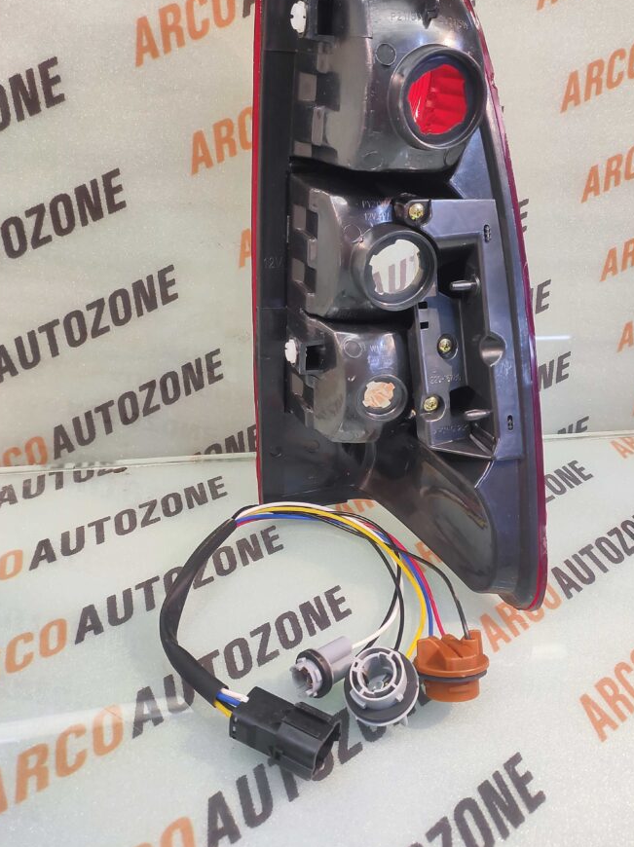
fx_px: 489
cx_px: 364
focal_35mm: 20
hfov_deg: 65.6
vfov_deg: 81.2
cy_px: 359
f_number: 1.79
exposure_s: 1/33
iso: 265
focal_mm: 4.74
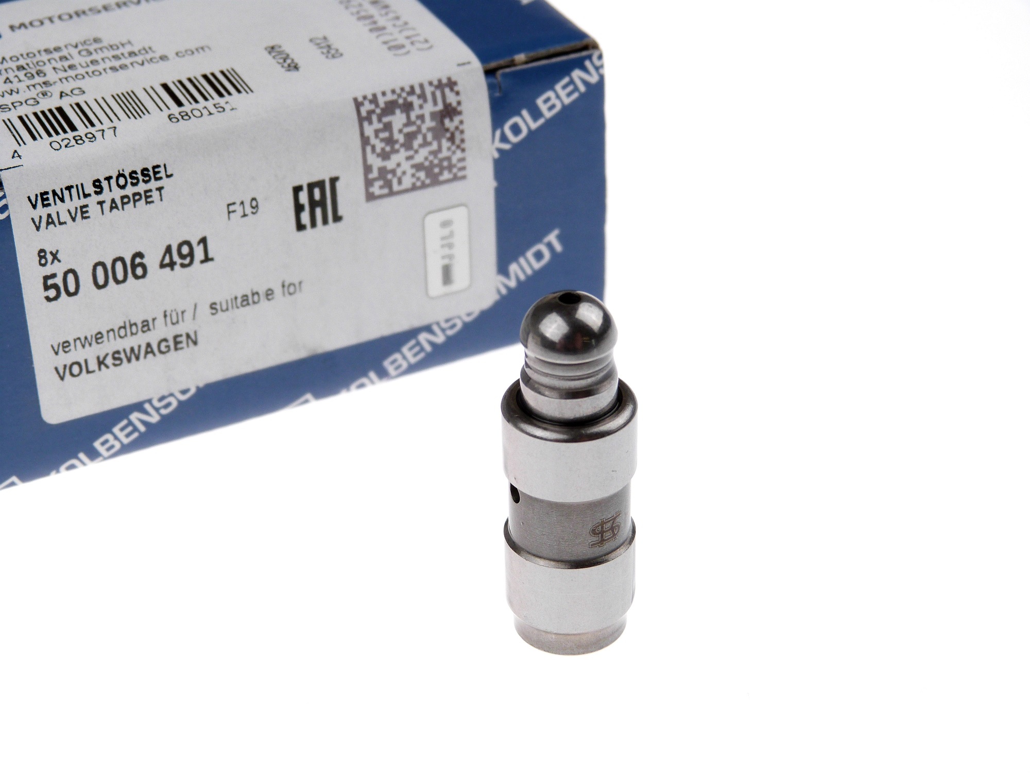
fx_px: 2172
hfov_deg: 26.7
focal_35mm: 73
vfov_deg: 20.2
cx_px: 515
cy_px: 386
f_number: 4
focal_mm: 13.2
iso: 100
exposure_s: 1/160
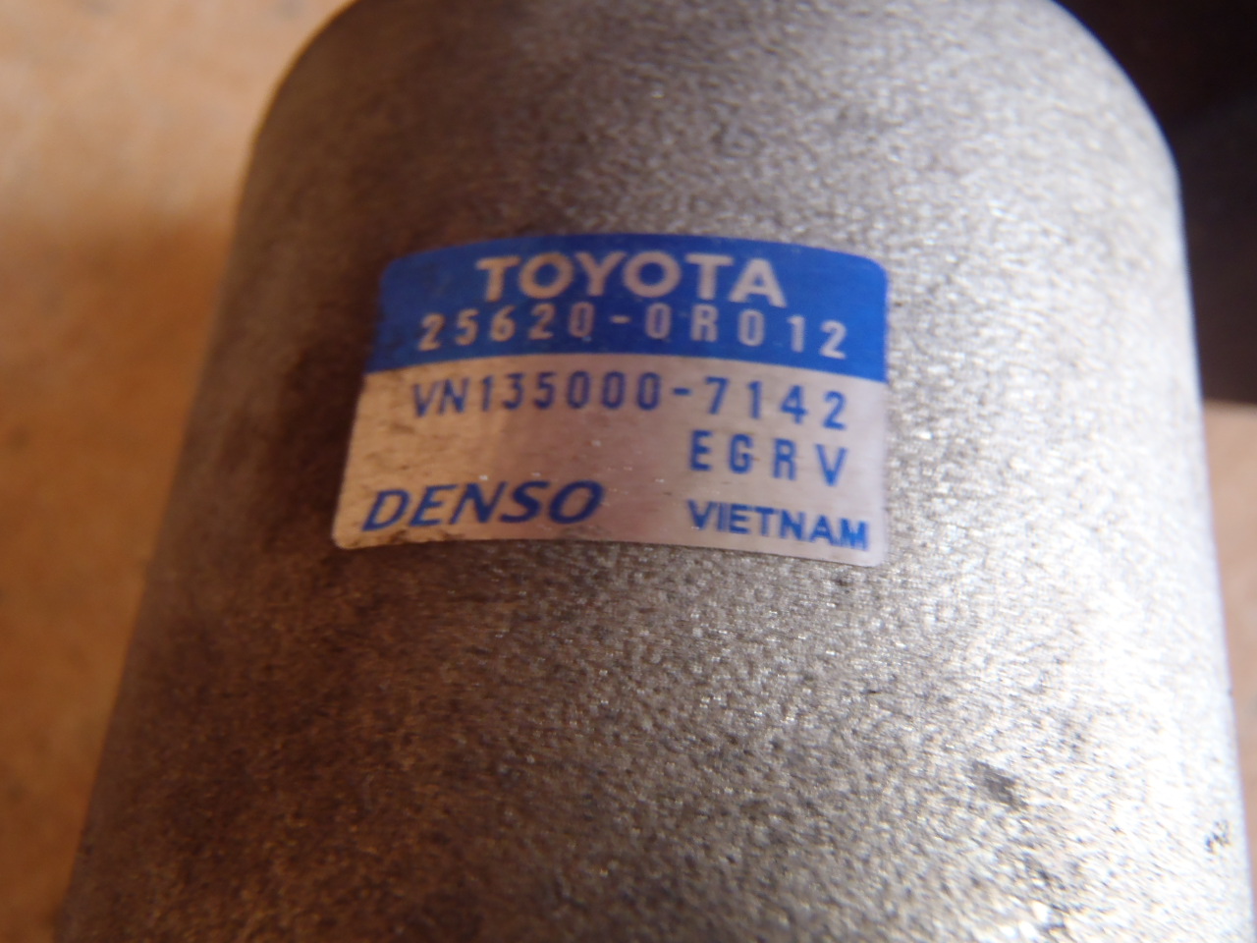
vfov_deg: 38.7
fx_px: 1344
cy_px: 472
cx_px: 628
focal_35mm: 37
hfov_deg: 50.1
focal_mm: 6.64
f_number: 4.7
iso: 200
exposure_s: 1/8
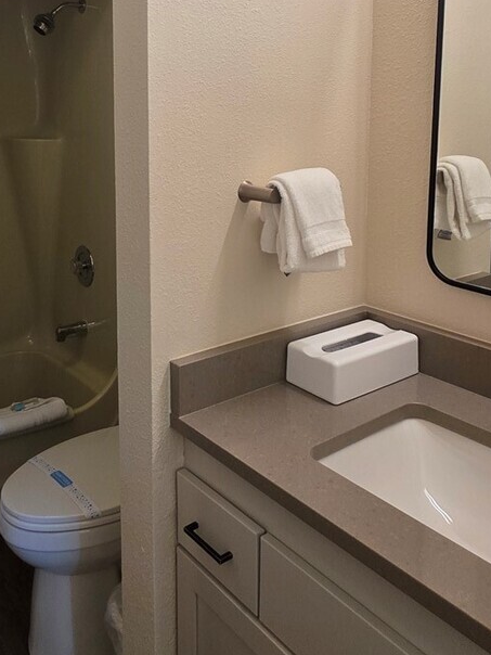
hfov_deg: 44.7
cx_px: 160
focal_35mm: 31
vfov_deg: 56.0
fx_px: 586
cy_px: 178
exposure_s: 1/120
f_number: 1.9
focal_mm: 2.2
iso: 100
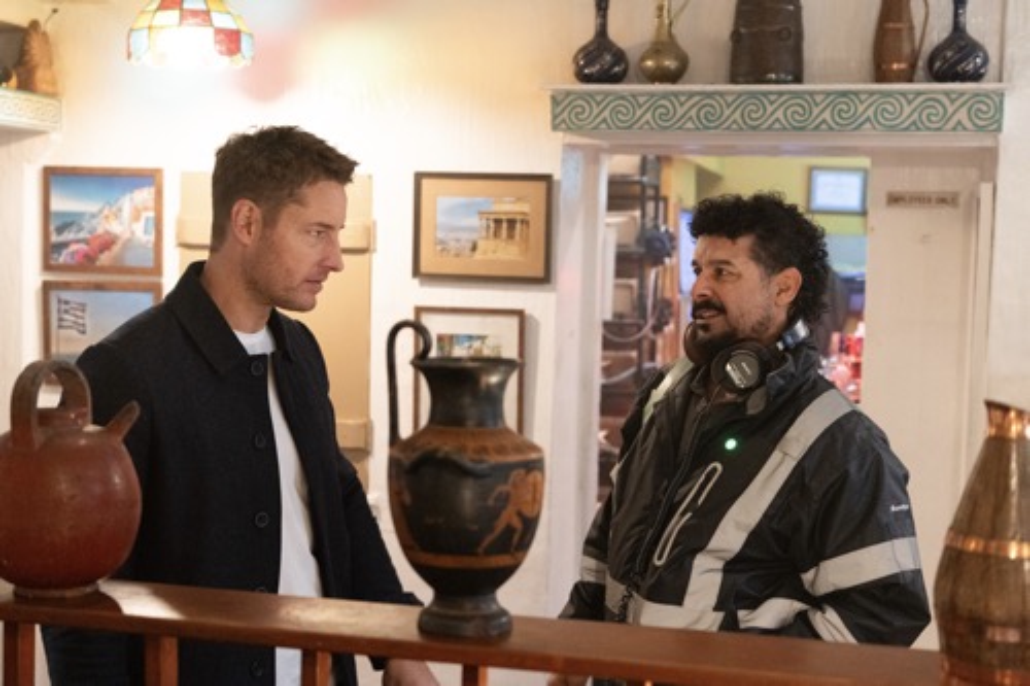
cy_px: 343
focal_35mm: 52
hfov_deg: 38.2
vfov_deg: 26.0
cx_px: 515
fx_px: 1487
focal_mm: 35
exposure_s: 1/100
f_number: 2.8
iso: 3200
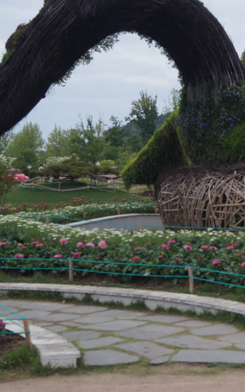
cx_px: 261
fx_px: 823
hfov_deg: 16.5
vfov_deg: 26.8
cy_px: 198
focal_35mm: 77
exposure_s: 1/60
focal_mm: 24
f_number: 4
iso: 250
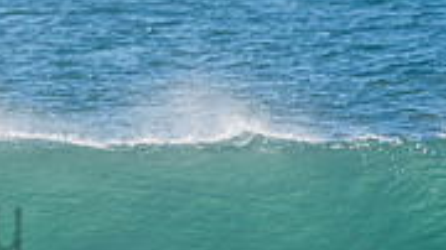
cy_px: 196
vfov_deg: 0.6
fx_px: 24395
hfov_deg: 1.0
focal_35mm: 2064
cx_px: -240
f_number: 8
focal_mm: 500
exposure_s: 1/320
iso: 64
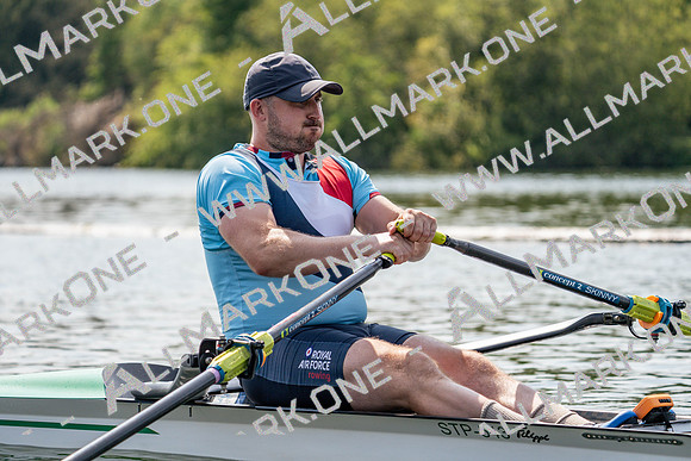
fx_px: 3840
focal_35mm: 200
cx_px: 346
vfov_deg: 6.9
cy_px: 230
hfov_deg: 10.3
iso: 200
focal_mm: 200
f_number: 5.6
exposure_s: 1/1600
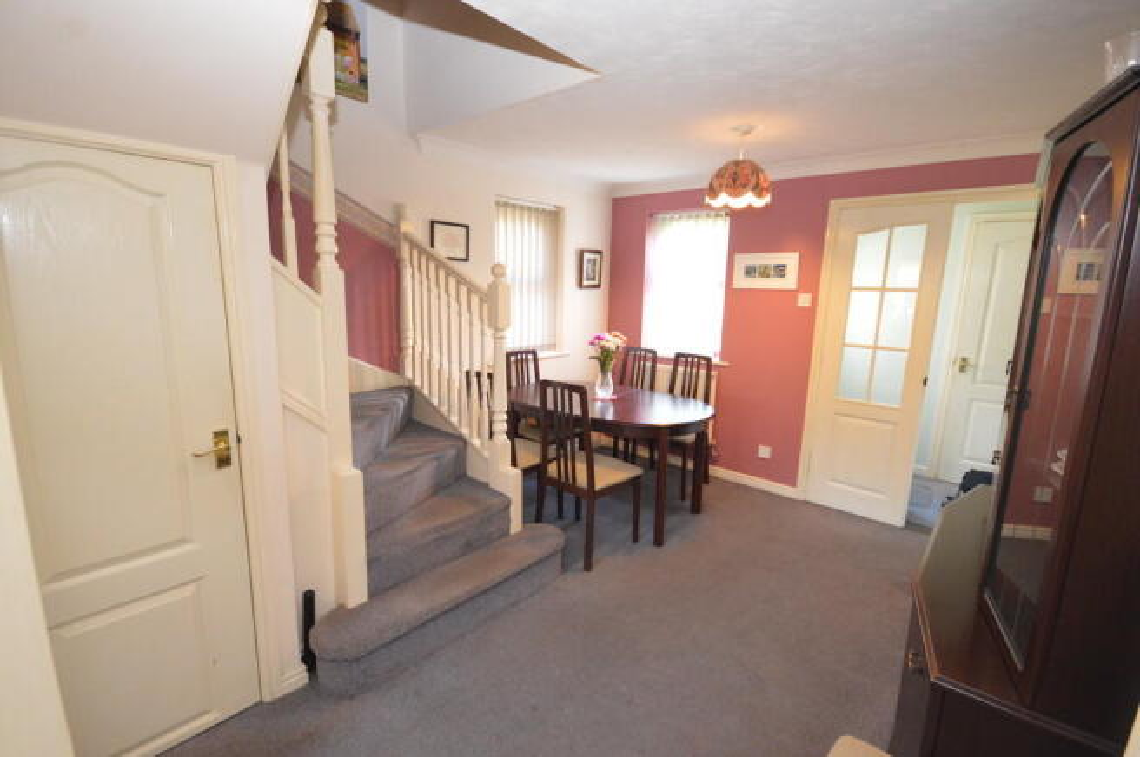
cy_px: 378
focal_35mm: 16
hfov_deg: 95.0
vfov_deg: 71.9
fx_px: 522
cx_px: 570
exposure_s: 1/60
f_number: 4.2
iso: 2800
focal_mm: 11
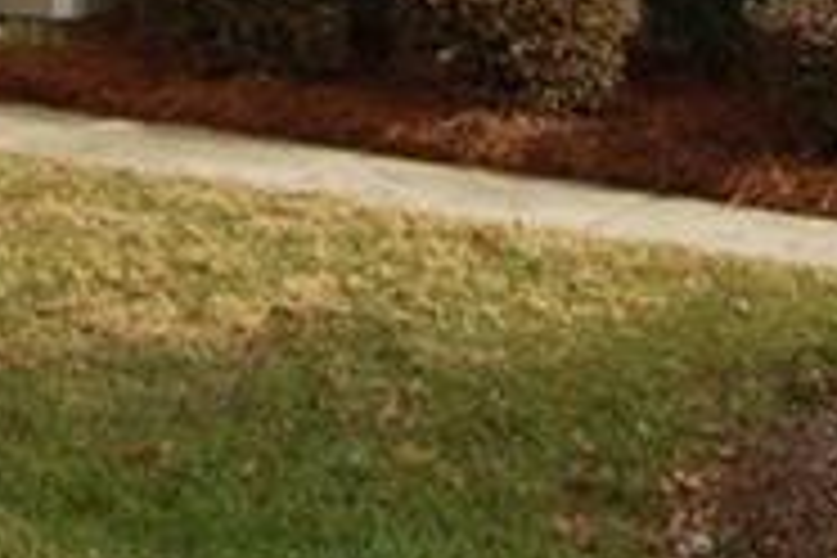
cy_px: -549
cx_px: 0
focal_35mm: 124
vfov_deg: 10.2
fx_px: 2877
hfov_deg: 16.2
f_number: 9
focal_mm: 15
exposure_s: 1/320
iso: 200
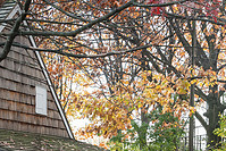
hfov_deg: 19.8
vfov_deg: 13.0
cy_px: 194
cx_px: 183
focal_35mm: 102
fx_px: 641
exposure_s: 1/160
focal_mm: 35
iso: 1000
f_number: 5
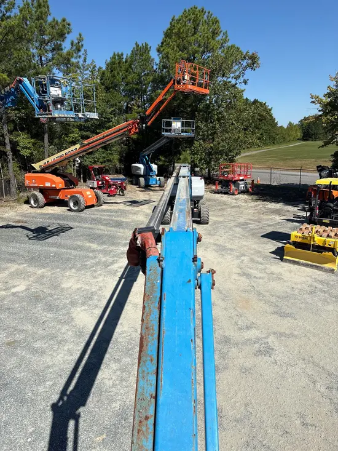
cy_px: 226
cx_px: 169
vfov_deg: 67.3
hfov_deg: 53.1
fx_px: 338
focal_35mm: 26
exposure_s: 1/4065
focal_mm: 5.96
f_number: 1.6
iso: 50
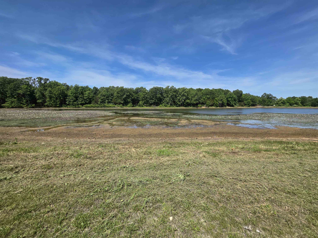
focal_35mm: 13
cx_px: 159
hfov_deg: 106.2
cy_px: 119
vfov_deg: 89.9
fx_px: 119
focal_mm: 2.2
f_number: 1.9
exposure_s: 1/2339
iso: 40
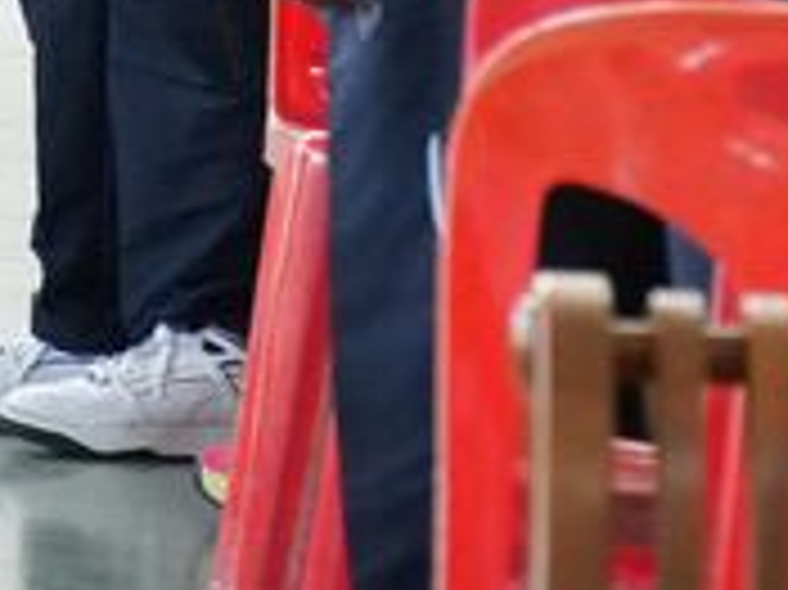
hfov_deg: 2.4
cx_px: -500
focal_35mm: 823
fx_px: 18722
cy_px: -908
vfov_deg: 1.8
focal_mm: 100
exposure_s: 1/400
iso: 4000
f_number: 5.6
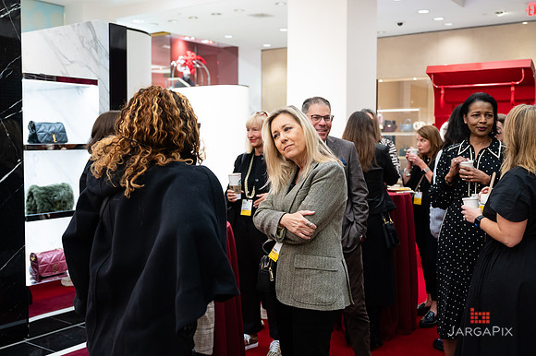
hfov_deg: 51.1
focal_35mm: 38
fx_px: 560
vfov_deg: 35.3
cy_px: 172
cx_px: 259
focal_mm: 36
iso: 1000
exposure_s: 1/160
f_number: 3.2
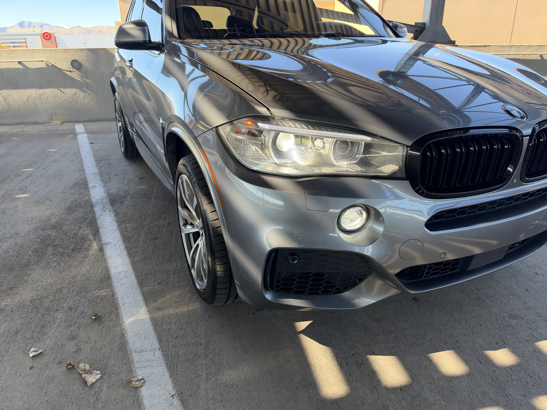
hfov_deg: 71.6
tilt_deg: -21.7
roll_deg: +0.1
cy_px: 205
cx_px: 274
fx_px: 379
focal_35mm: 24
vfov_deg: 56.8
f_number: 1.8
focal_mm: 6.93
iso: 125
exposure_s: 1/252
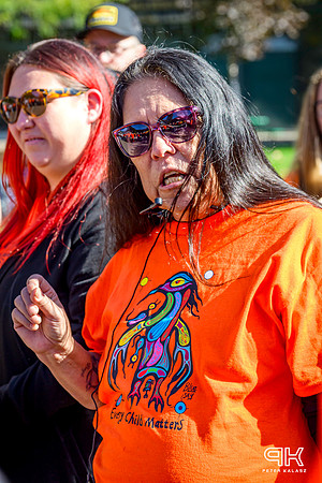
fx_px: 1570
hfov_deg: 11.7
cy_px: 242
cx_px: 161
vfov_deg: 17.5
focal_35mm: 117
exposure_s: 1/400
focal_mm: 78
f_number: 5
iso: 220
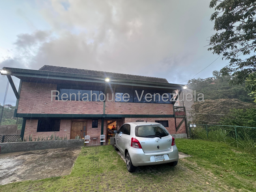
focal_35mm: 14
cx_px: 128
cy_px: 96
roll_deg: +0.7
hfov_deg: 102.1
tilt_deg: +11.6
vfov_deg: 85.7
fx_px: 104
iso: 100
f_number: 2.2
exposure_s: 1/120
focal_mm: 2.22
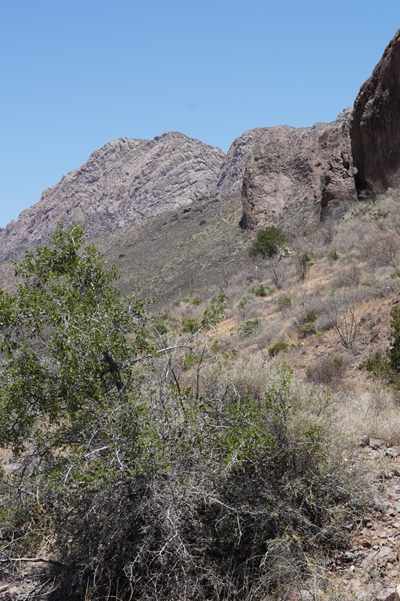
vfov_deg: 22.9
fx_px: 1484
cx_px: 562
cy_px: 282
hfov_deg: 14.5
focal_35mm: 89
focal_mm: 37
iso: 100
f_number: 14
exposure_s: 1/100
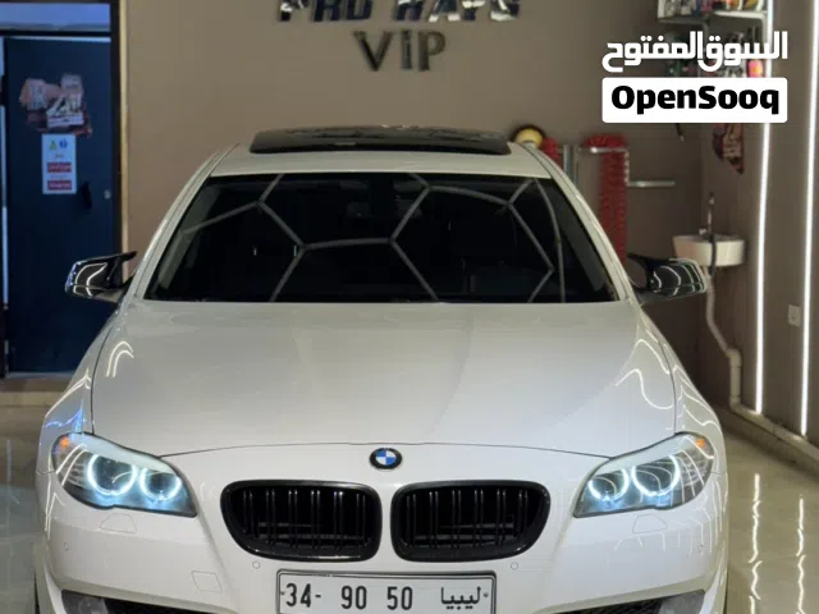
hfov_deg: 39.7
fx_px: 1136
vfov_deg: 30.3
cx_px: 410
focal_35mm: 48
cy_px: 307
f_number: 1.78
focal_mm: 6.76
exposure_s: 1/100
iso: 100
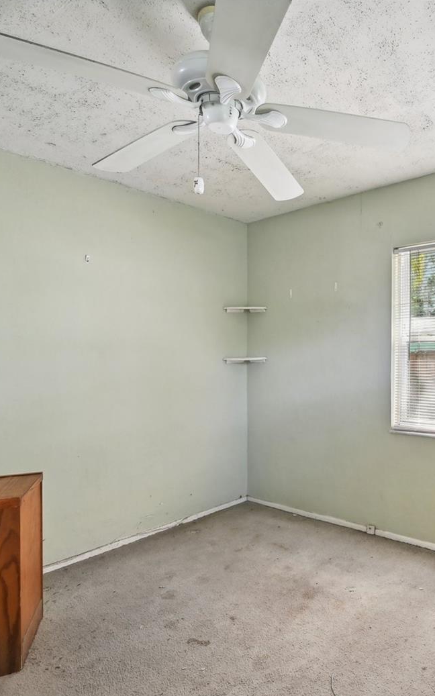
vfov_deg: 79.7
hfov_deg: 49.9
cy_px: 353
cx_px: 378
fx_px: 417
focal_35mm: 22
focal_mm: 14
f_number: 8
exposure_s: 1/30
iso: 400
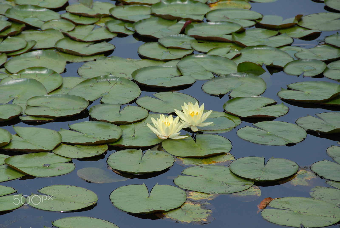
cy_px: 114
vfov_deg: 4.6
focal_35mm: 300
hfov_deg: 6.9
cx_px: 170
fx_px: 2837
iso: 200
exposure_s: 1/250
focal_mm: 200
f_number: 9
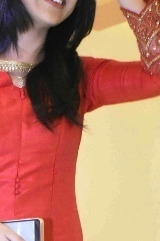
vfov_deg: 17.3
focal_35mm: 116
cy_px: 231
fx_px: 774
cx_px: 17
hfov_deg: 11.7
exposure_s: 1/80
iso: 10000
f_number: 3.8
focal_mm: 26
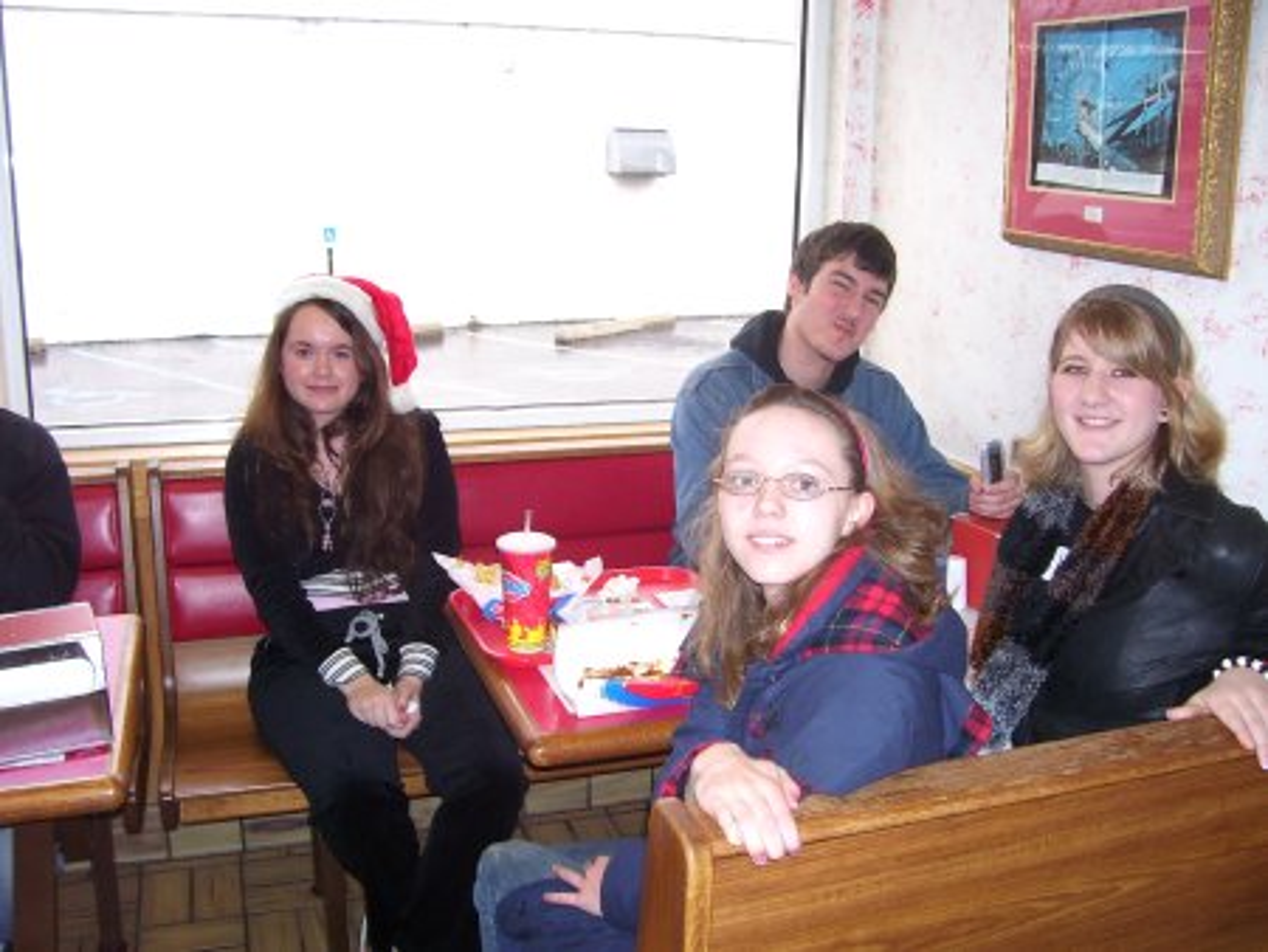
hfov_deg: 53.9
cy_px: 476
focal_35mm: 34
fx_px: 1246
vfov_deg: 41.8
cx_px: 634
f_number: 2.7
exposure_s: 1/60
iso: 80
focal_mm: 5.6
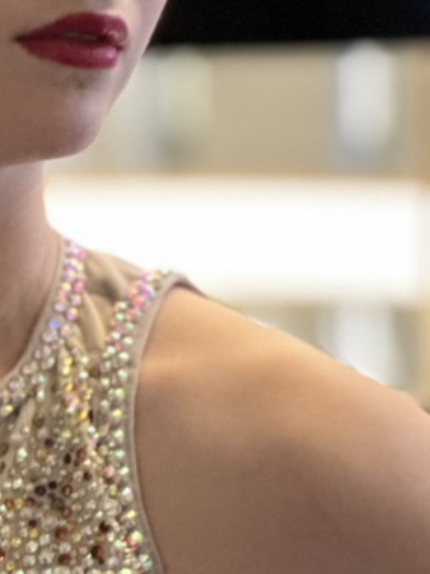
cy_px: 183
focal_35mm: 208
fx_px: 3447
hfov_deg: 7.1
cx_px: -9
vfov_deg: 9.5
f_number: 2.8
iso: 640
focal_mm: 9
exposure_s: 1/15
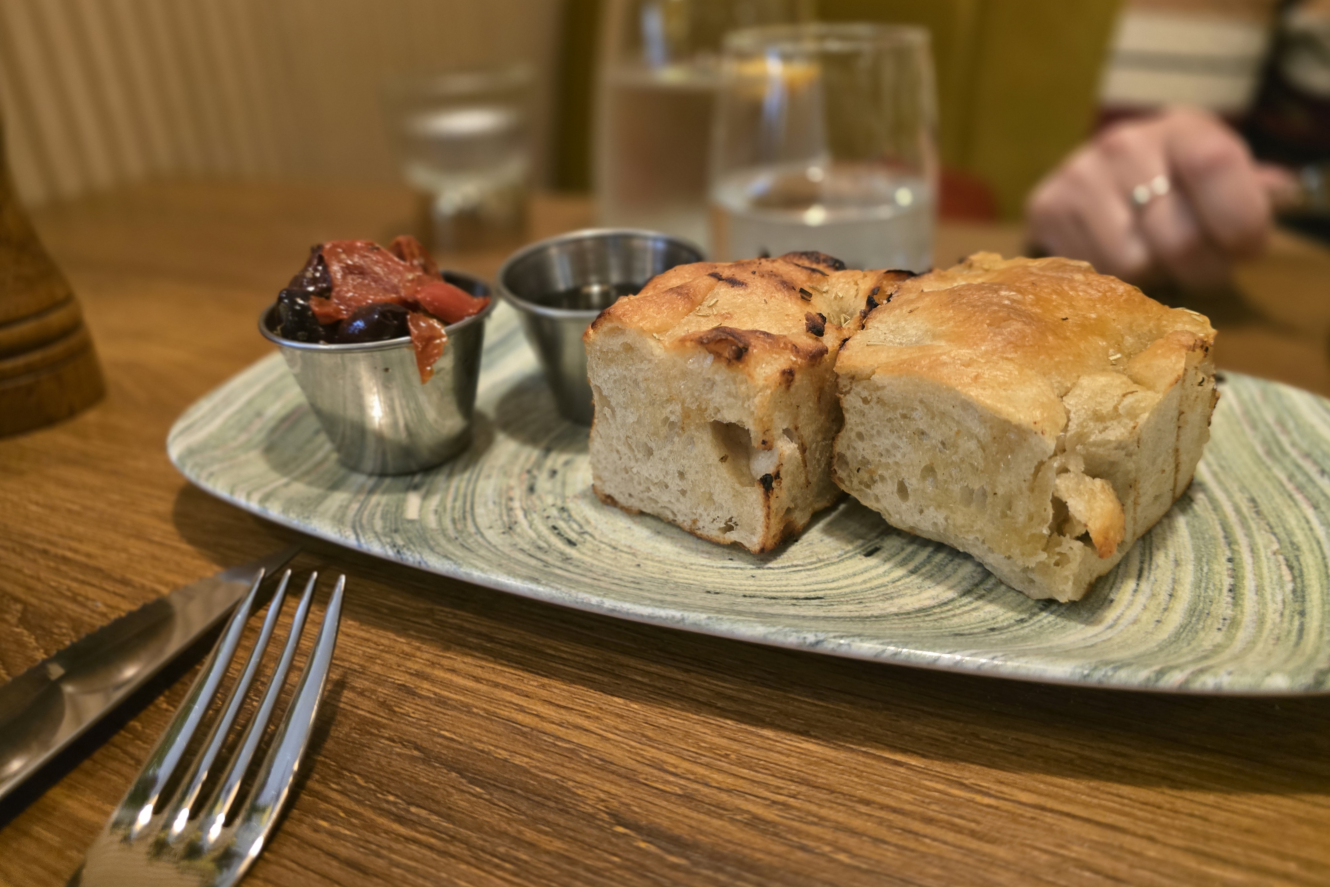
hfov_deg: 73.7
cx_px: 664
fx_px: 887
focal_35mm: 24
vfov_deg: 53.1
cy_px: 402
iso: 1000
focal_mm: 6.3
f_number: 1.7
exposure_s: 1/60
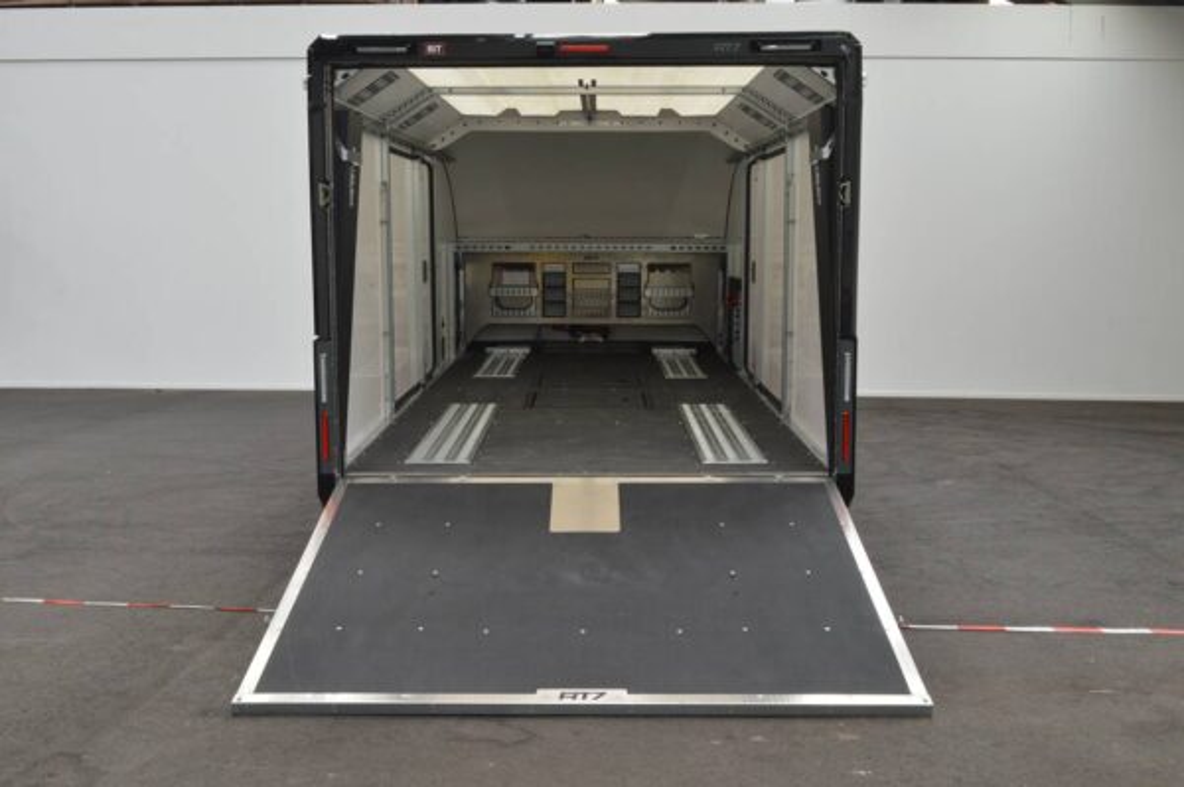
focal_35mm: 38
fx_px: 1232
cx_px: 592
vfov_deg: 35.4
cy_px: 394
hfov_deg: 51.3
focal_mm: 25
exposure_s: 1/8
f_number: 16
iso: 450
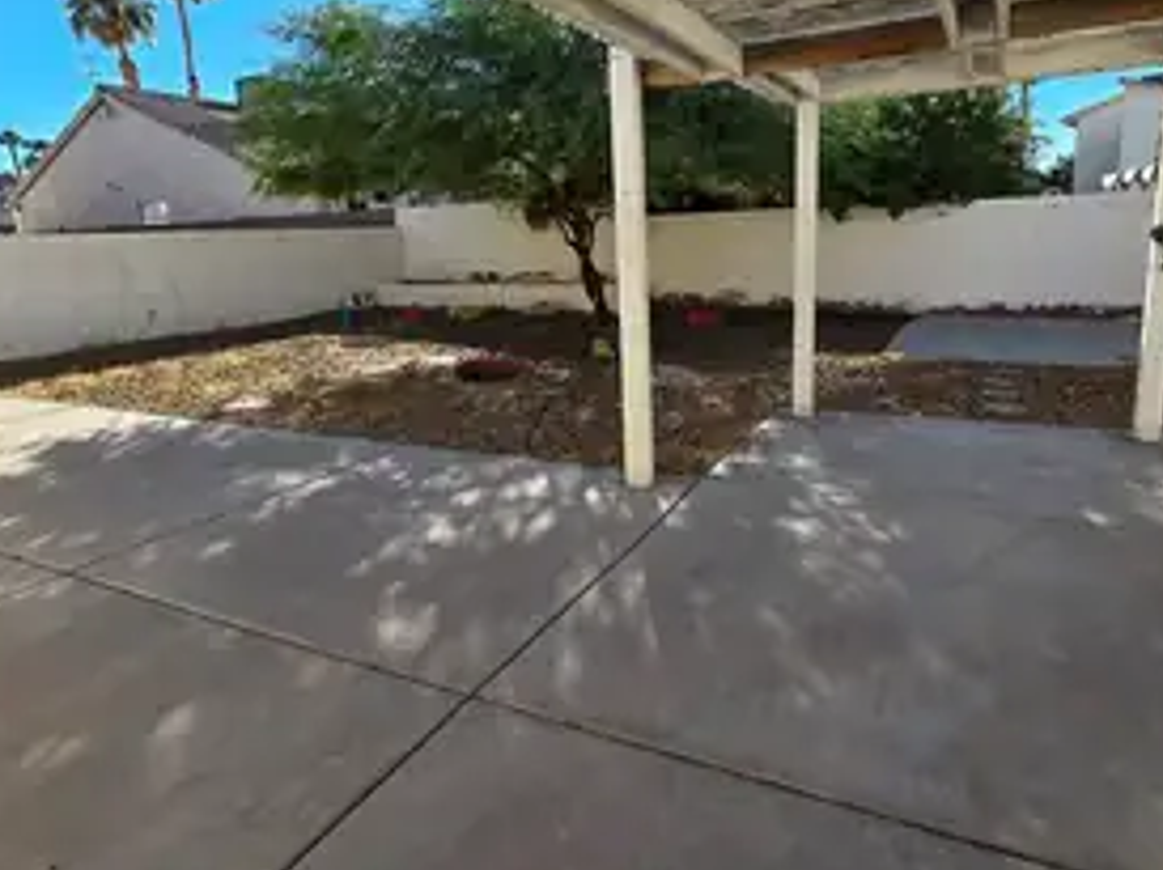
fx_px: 638
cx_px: 632
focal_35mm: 19
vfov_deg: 68.2
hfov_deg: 84.5
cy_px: 369
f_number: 2.2
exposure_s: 1/1311
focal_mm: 2.2
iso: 50
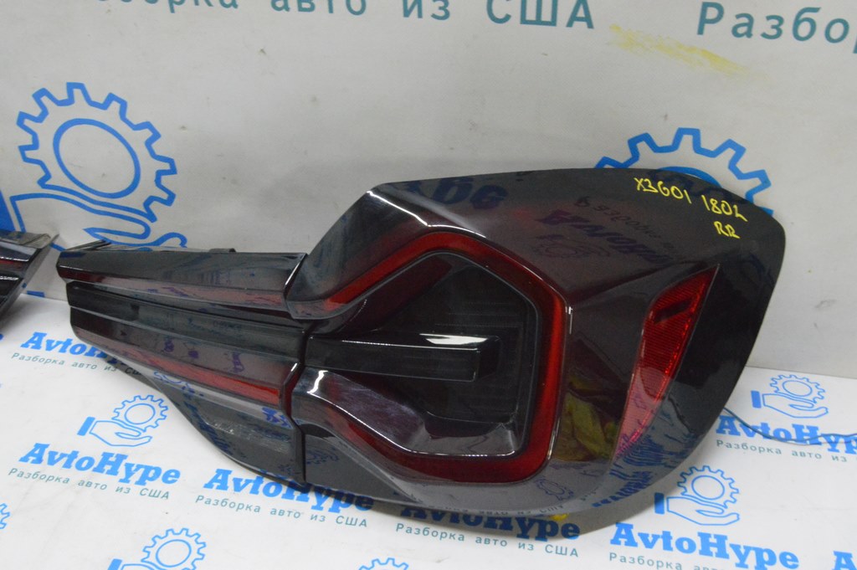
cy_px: 285
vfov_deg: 34.2
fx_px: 928
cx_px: 428
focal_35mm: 39
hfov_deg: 49.6
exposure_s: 1/15
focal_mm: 26
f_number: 20
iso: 6400
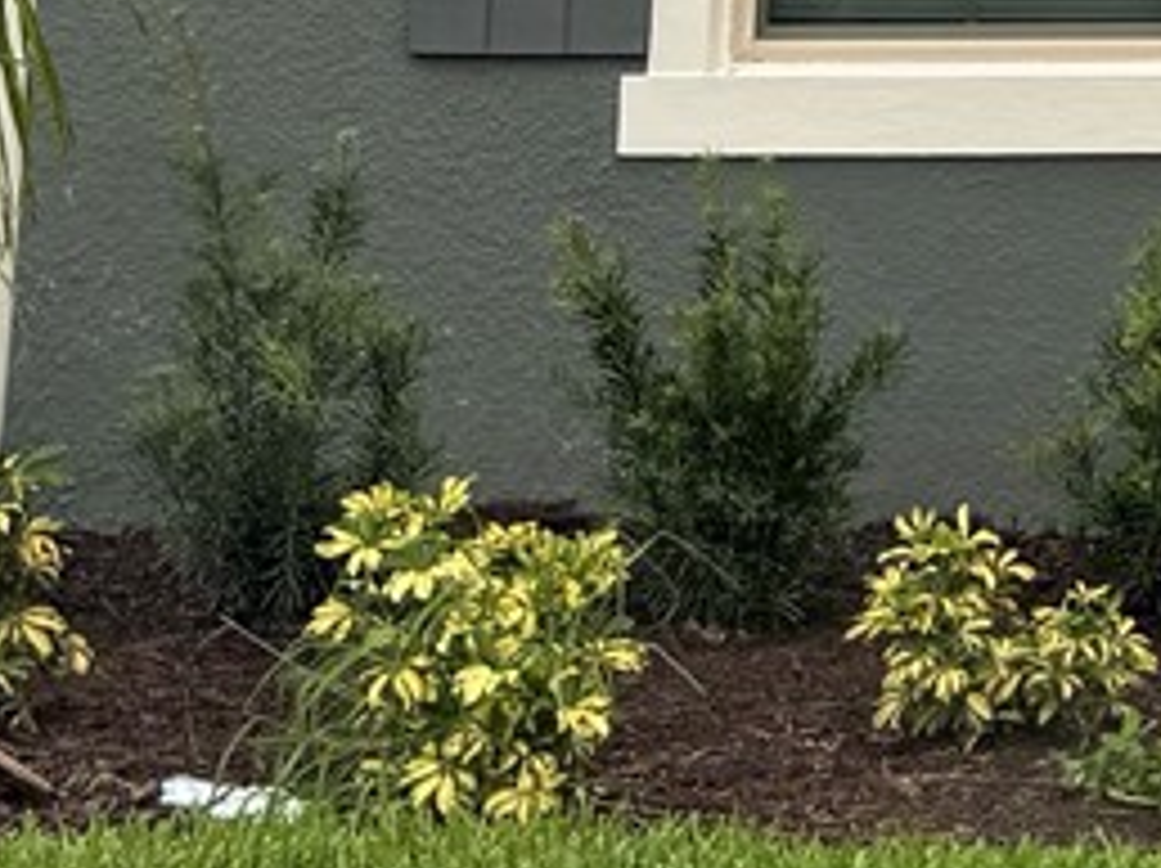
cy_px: -711
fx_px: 4993
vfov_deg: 9.5
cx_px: 2534
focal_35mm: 149
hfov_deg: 11.5
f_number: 1.78
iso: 80
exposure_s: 1/2174
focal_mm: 6.86
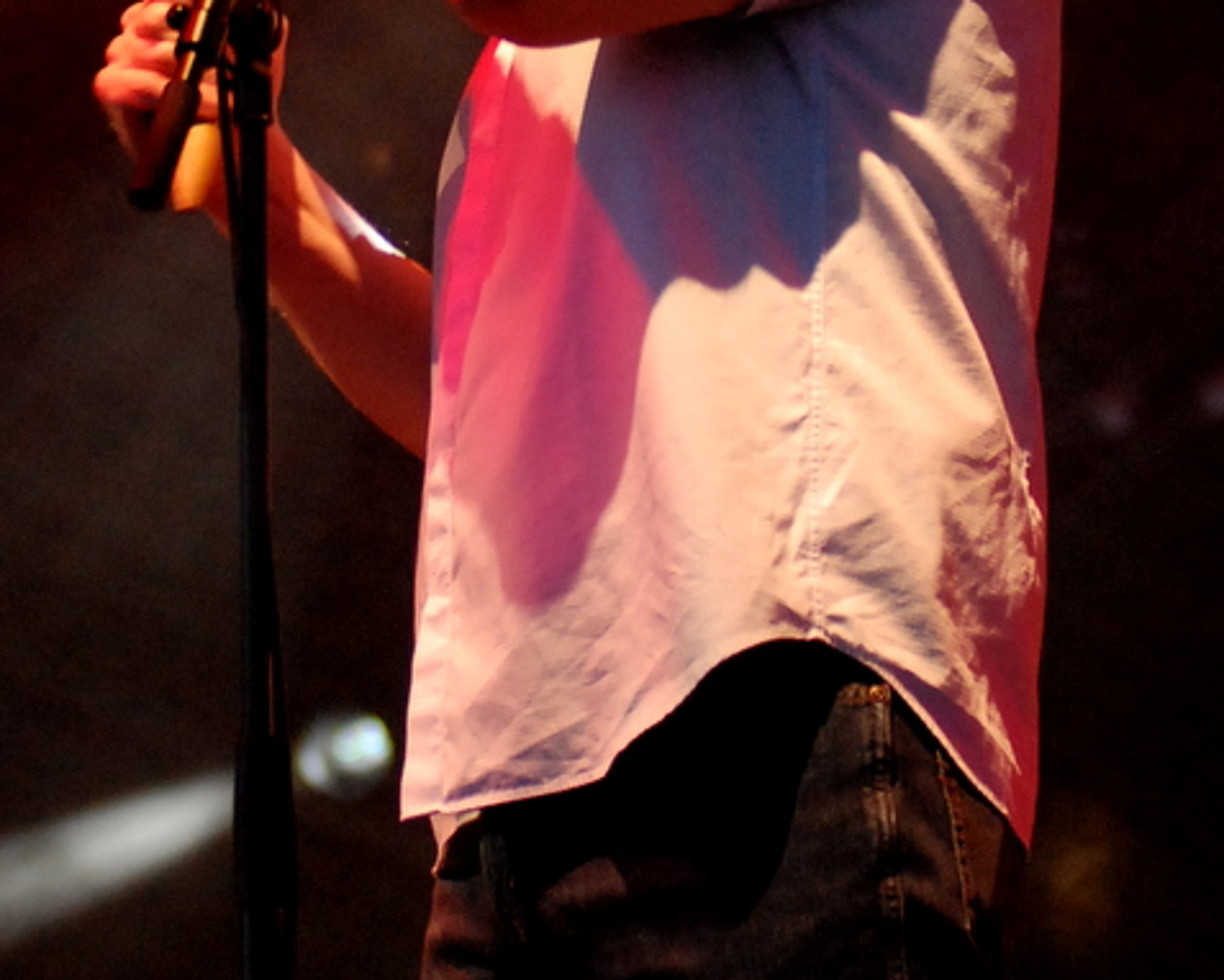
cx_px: 609
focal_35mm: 170
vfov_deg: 9.1
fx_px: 6161
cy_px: 149
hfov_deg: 11.3
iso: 1600
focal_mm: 80
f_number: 2.8
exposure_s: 1/250
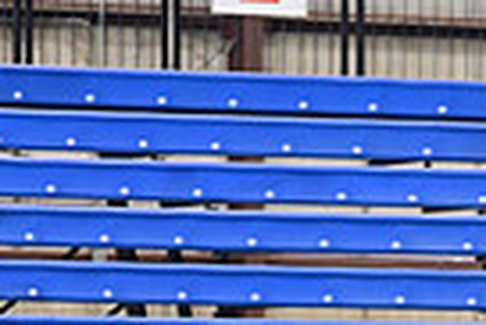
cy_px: 652
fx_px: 11514
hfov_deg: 2.4
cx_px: 554
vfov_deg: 1.6
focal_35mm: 852
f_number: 3.2
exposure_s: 1/250
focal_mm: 200
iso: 2000
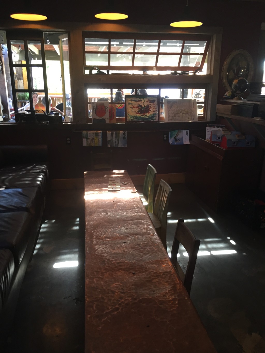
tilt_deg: -16.8
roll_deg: -1.0
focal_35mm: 29
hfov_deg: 48.2
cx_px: 132
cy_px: 176
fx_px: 296
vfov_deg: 61.7
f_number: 2.2
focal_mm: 4.15
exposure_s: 1/30
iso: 100
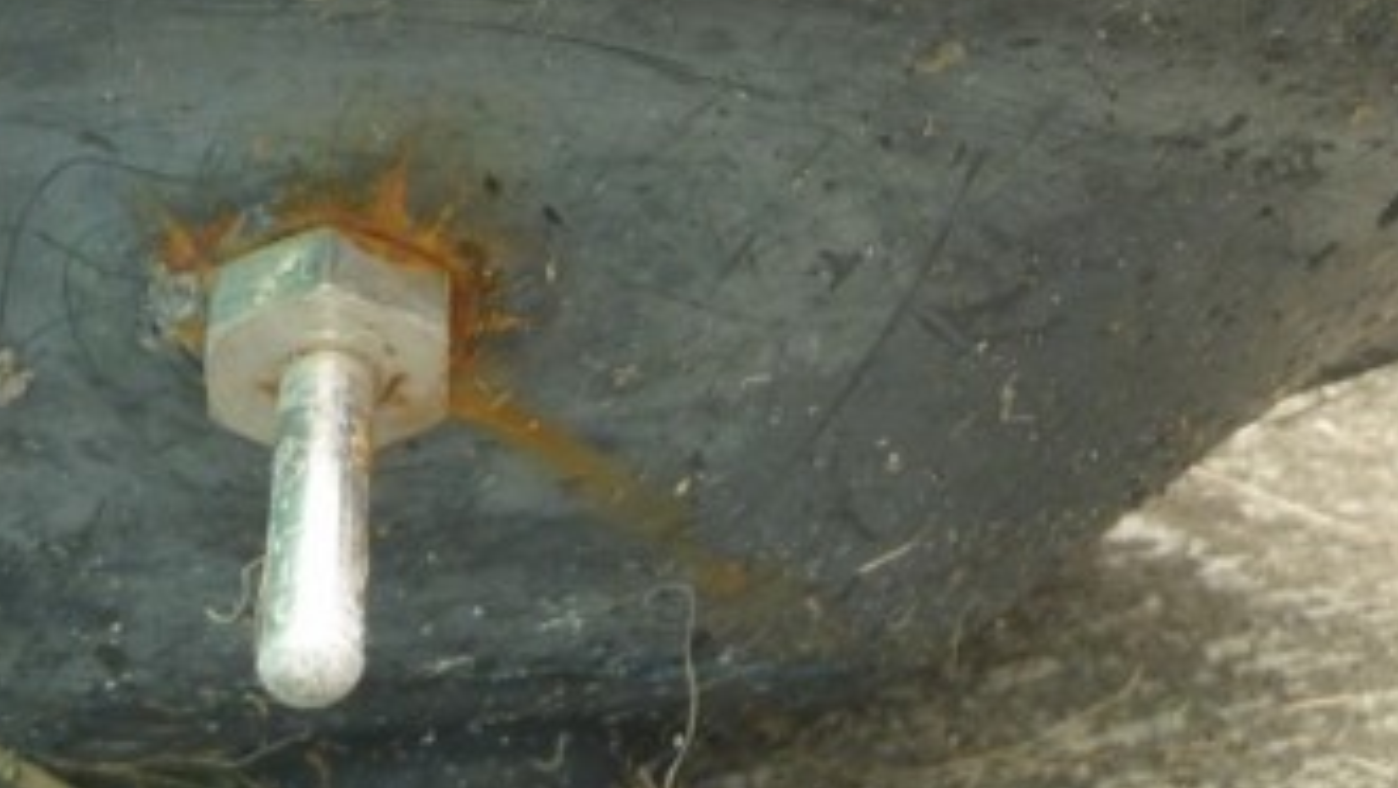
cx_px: 1152
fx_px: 2744
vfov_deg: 16.1
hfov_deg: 27.9
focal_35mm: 74
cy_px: 51
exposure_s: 1/80
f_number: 3.3
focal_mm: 5
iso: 160
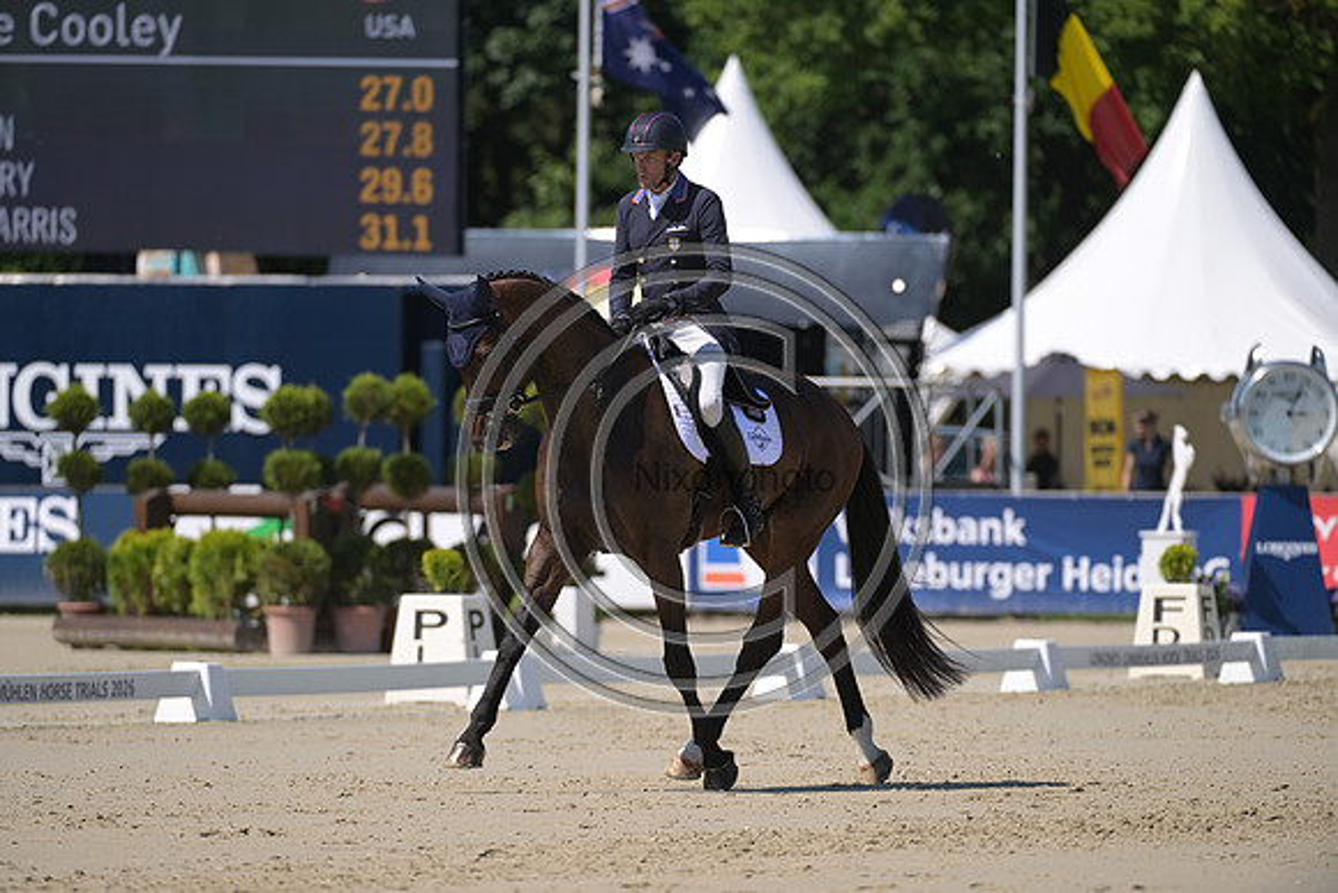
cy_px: 446
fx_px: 12639
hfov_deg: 6.1
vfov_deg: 4.0
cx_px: 669
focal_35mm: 340
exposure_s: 1/1250
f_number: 5
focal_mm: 340
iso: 180
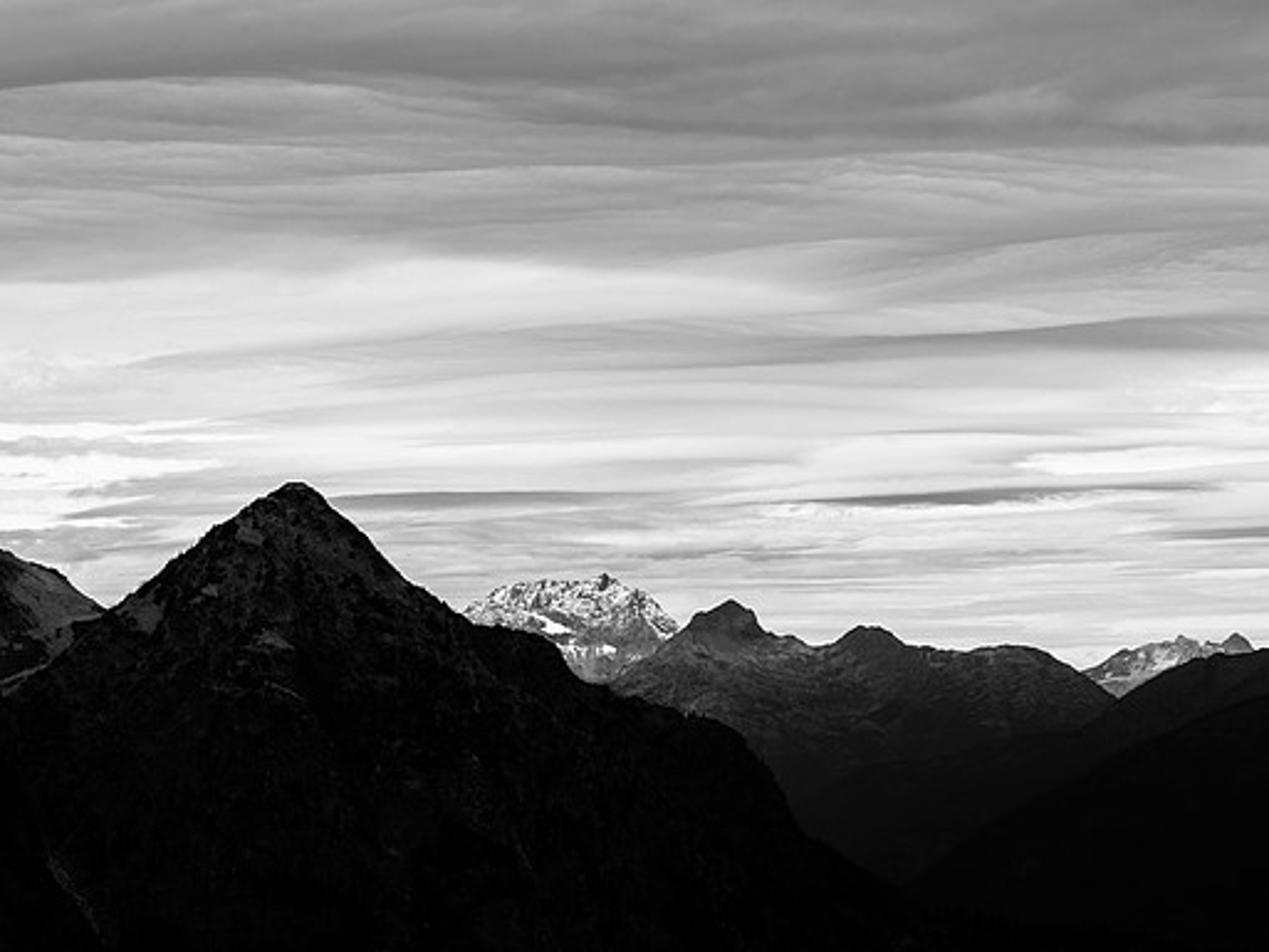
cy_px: 552
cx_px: 696
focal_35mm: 133
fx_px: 4877
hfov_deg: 14.8
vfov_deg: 11.2
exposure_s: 1/1000
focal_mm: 70
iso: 100
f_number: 3.5
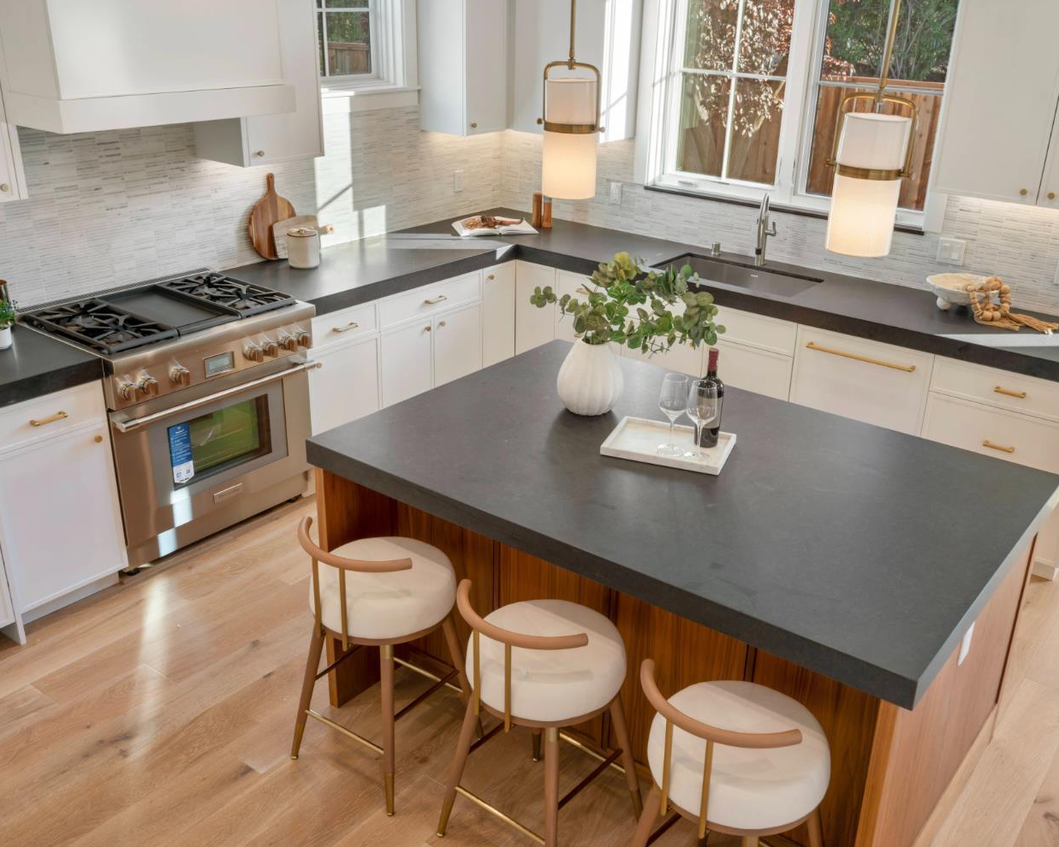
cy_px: 424
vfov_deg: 44.6
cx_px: 572
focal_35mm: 33
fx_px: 1034
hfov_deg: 54.2
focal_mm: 29
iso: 160
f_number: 16
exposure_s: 1/3
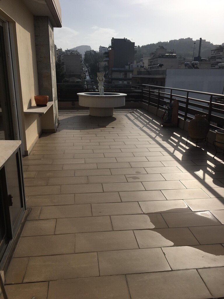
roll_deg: -0.5
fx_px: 250
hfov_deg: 48.2
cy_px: 150
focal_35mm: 29
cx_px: 112
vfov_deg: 61.7
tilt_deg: -16.0
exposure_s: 1/5495
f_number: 2.2
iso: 25
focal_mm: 4.15
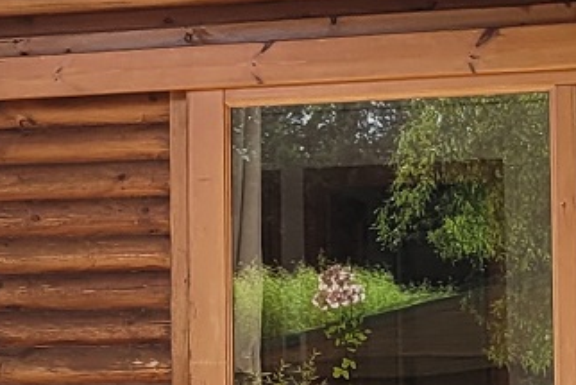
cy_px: 351
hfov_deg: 12.0
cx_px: -95
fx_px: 2689
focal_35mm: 168
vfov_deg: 8.2
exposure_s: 1/924
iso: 40
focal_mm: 5.4
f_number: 1.8
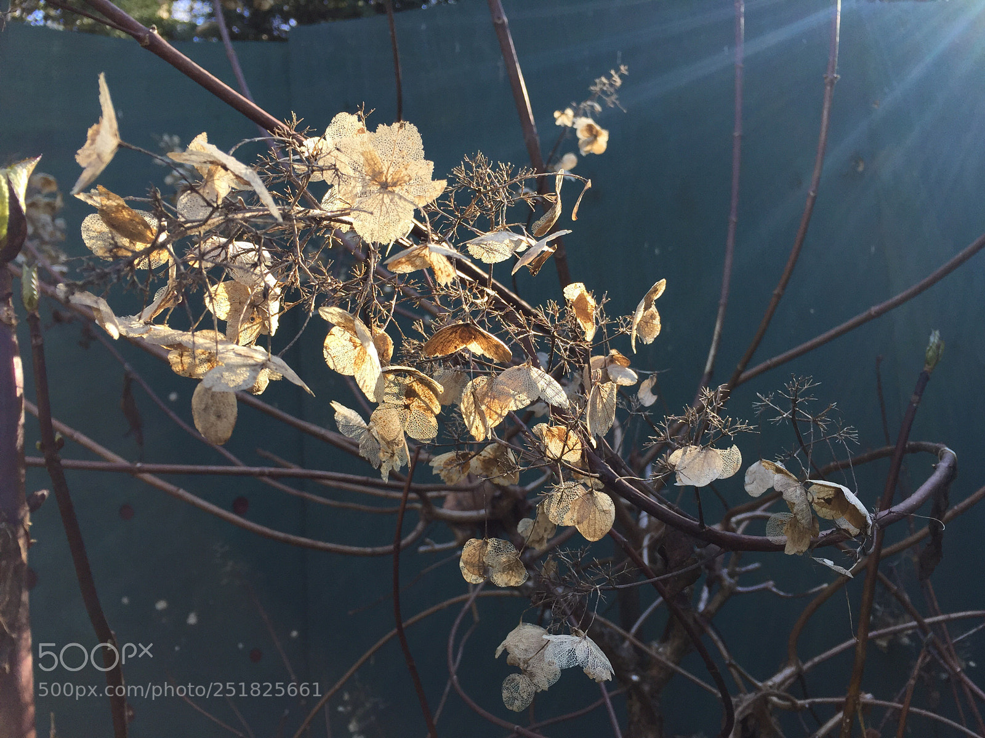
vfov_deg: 48.2
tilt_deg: +4.4
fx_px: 825
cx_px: 492
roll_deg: +2.8
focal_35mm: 29
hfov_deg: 61.7
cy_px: 369
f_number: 2.2
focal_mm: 4.15
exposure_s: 1/231
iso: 32
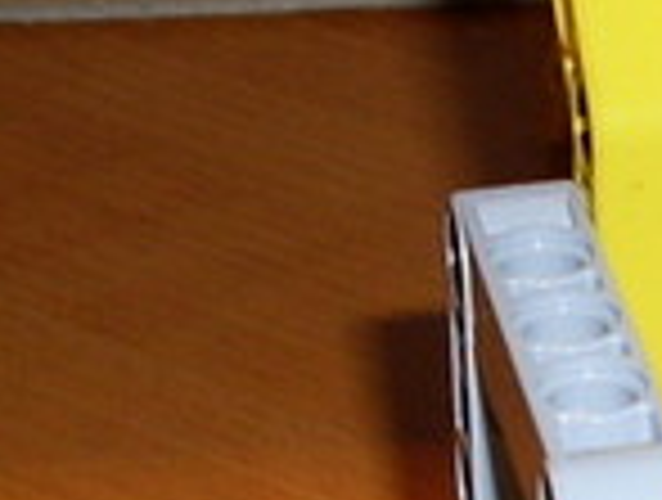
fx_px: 4448
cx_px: 1085
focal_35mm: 232
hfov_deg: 8.3
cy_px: 358
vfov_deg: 6.4
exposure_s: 1/45
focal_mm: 6.3
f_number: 2.8
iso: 100
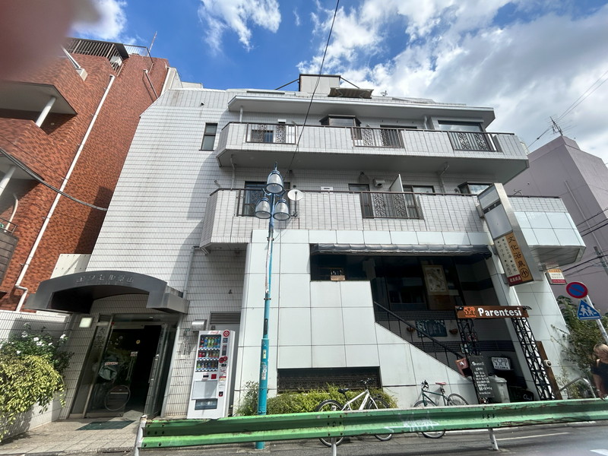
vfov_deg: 85.7
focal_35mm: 14
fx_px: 246
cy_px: 228
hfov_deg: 102.1
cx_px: 304
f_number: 2.4
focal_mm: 1.54
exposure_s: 1/626
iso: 32
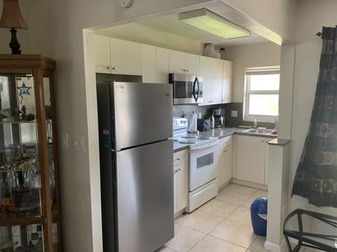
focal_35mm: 27
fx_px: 263
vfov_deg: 51.3
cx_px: 170
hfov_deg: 65.3
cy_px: 125
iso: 160
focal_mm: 4.2
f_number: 1.6
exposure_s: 1/60
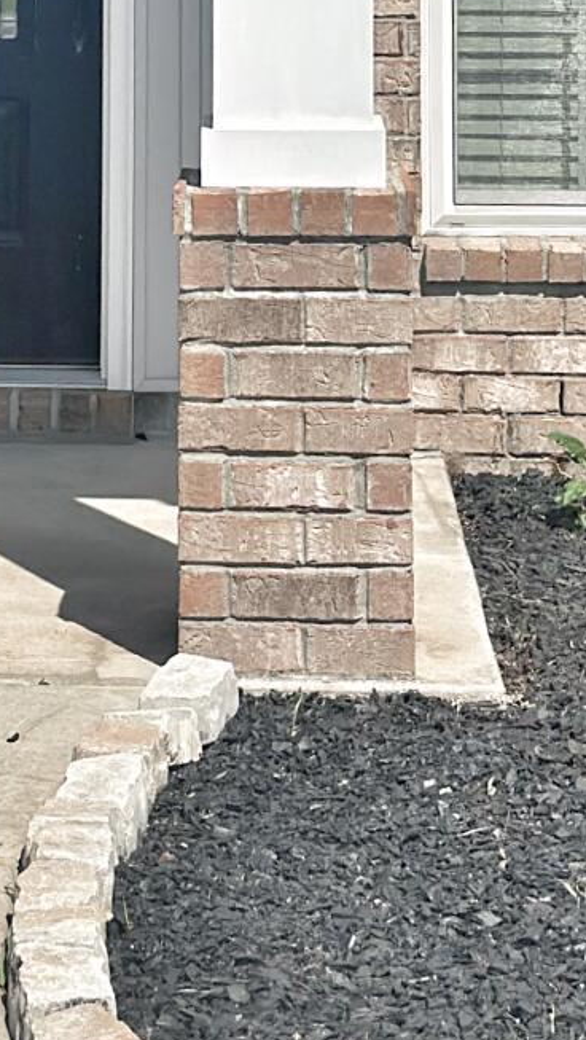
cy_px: -391
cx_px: 80
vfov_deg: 12.9
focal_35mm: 160
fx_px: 4414
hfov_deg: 7.6
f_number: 1.78
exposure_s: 1/8197
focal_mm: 6.86
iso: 80
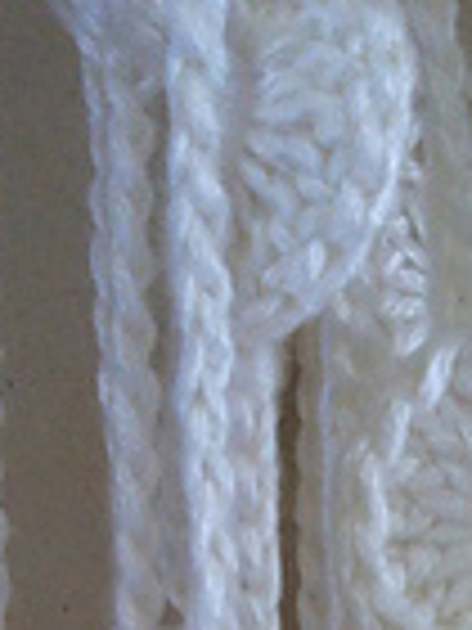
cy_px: 1125
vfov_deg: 11.5
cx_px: 472
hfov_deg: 9.2
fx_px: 2909
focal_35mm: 160
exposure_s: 1/15
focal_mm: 3.85
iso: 80
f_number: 2.8
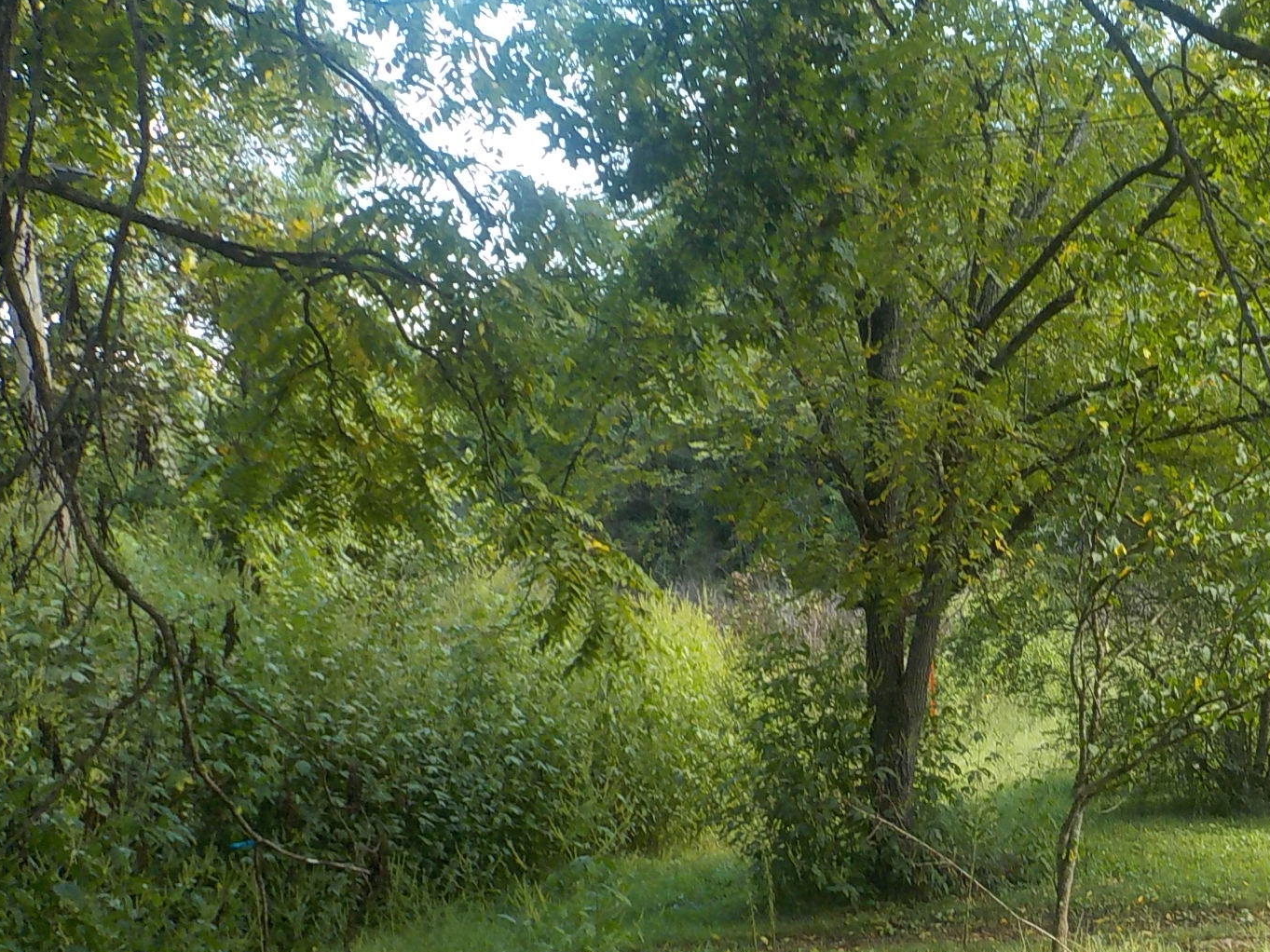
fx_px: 1834
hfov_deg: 36.7
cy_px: 739
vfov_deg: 28.6
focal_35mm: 50
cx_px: 1038
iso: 125
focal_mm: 4.1
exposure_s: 1/125
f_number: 3.3
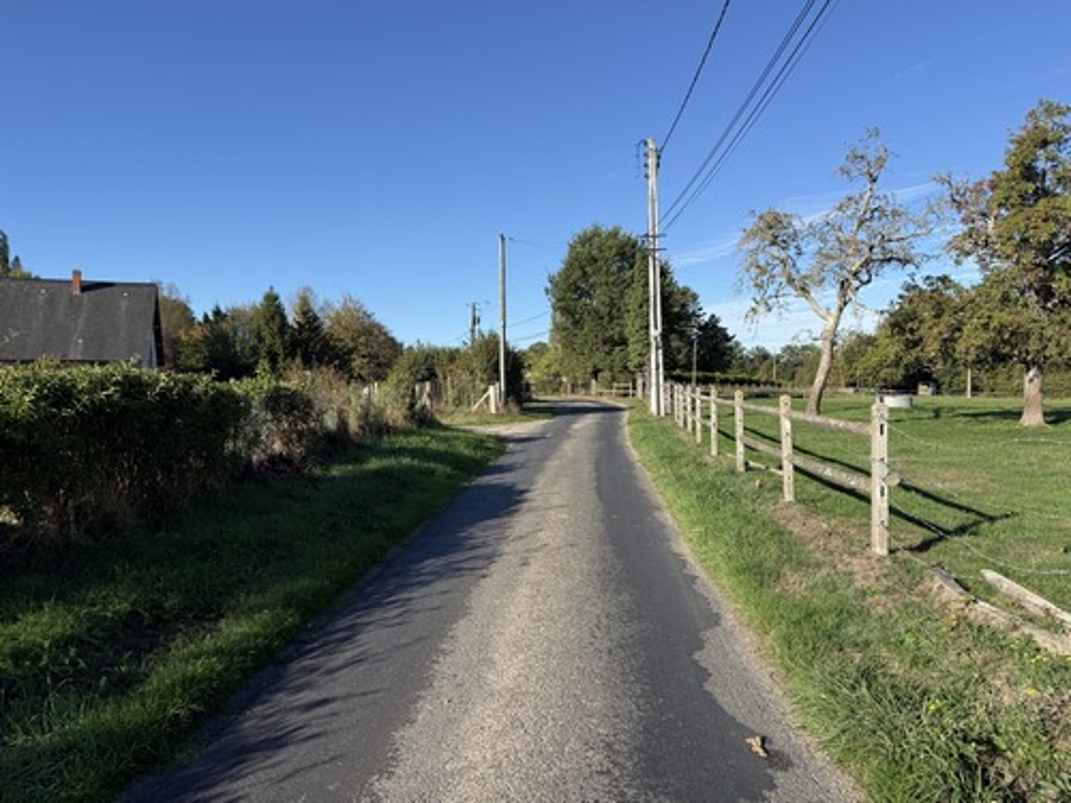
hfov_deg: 71.6
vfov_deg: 56.8
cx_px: 536
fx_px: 743
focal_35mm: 24
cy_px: 402
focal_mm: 6.76
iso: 80
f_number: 1.78
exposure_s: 1/3279
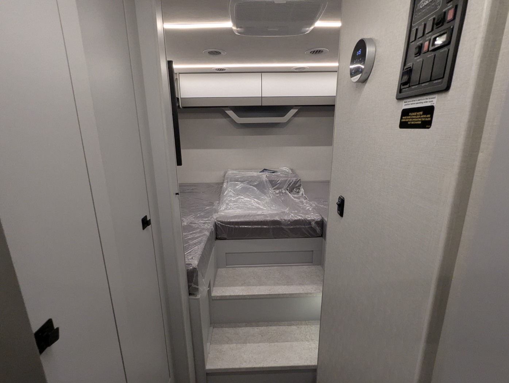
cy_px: 192
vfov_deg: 78.2
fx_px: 236
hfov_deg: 94.4
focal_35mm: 16
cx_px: 254
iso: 288
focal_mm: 2.35
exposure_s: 1/127
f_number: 2.2
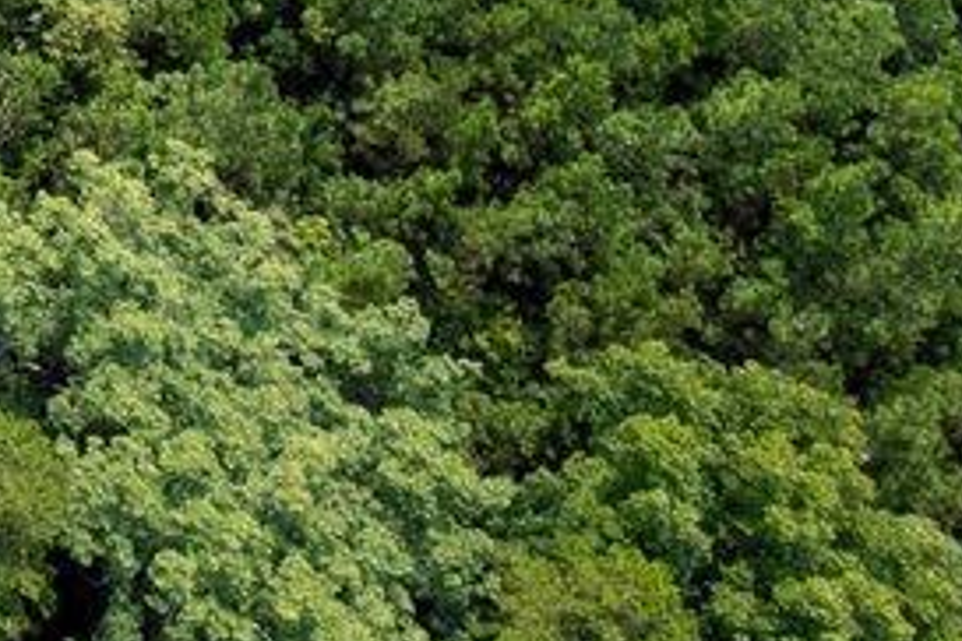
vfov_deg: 7.2
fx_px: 4409
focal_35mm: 165
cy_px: -1391
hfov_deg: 9.3
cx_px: -2114
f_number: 2.8
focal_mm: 8.38
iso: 110
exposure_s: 1/640
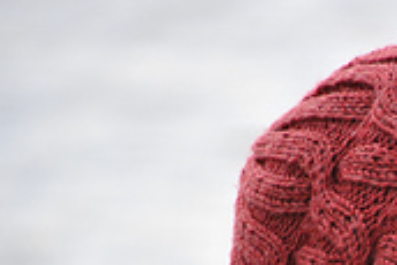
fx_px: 6788
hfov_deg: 3.3
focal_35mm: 615
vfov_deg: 2.2
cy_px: 465
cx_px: 577
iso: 200
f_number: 4.5
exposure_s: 1/640
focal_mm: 110
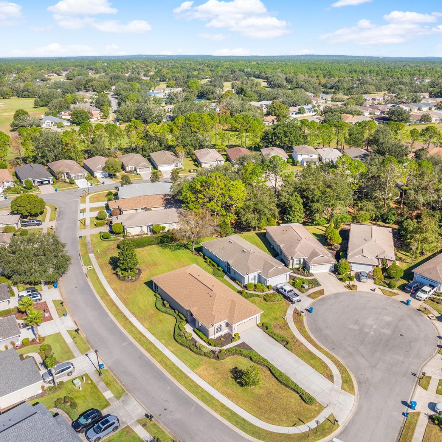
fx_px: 419
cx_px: 231
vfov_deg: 55.6
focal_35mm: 29
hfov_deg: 55.6
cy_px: 221
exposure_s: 1/2000
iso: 100
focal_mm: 12.29
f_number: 2.8
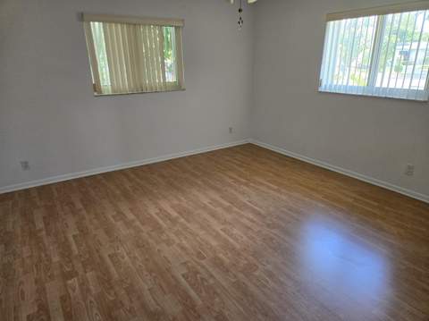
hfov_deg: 74.0
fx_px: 285
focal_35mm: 23
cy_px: 160
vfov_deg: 58.8
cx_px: 214
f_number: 1.8
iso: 200
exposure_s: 1/180
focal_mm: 5.4
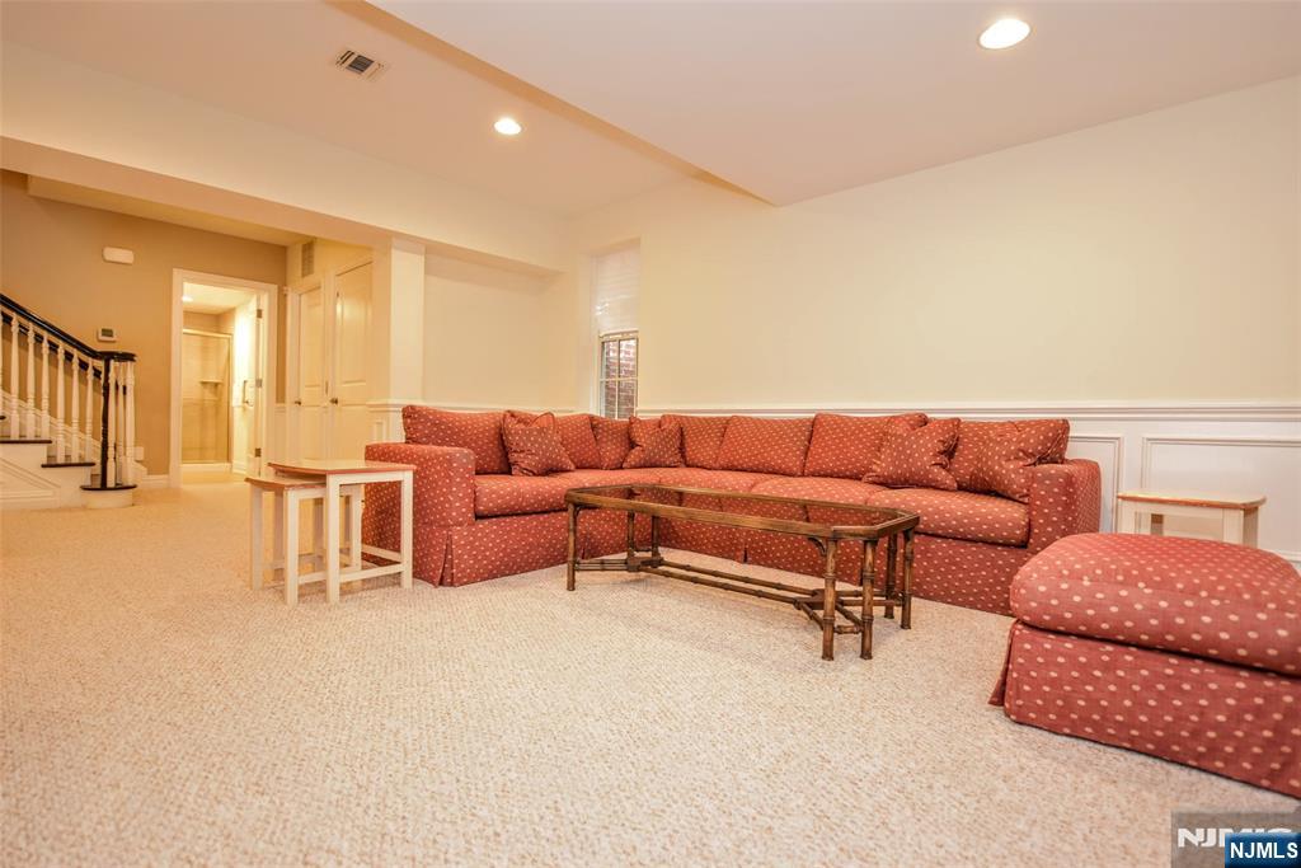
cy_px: 434
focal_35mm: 17
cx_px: 650
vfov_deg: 70.5
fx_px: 614
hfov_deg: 93.3
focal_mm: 17
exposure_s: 1/60
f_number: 2.8
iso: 1400
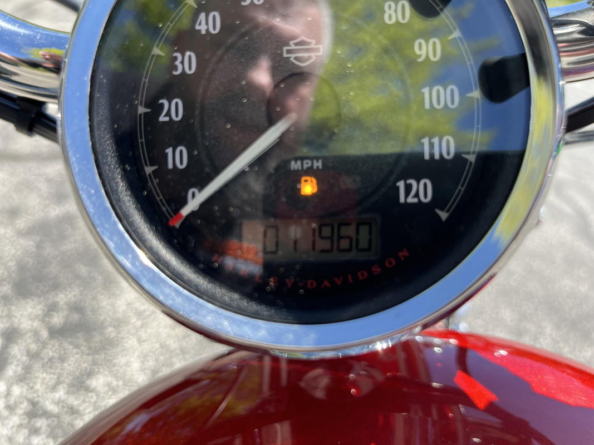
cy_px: 222
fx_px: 446
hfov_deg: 67.3
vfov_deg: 53.1
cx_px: 297
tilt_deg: -26.3
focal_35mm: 26
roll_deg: -13.0
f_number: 1.6
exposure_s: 1/816
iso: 50
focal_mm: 5.1
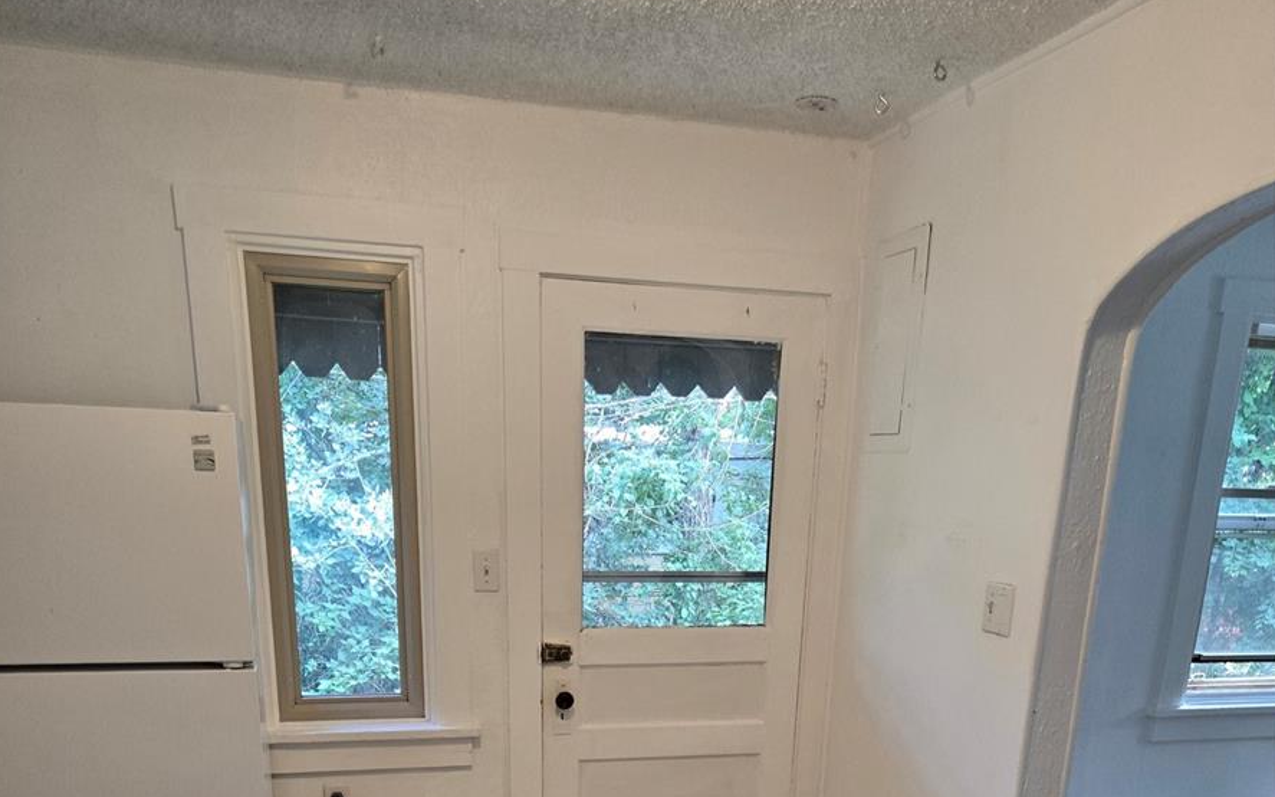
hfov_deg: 58.2
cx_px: 631
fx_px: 1146
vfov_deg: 34.3
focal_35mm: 33
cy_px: 824
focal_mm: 5.4
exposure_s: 1/120
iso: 200
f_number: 1.8
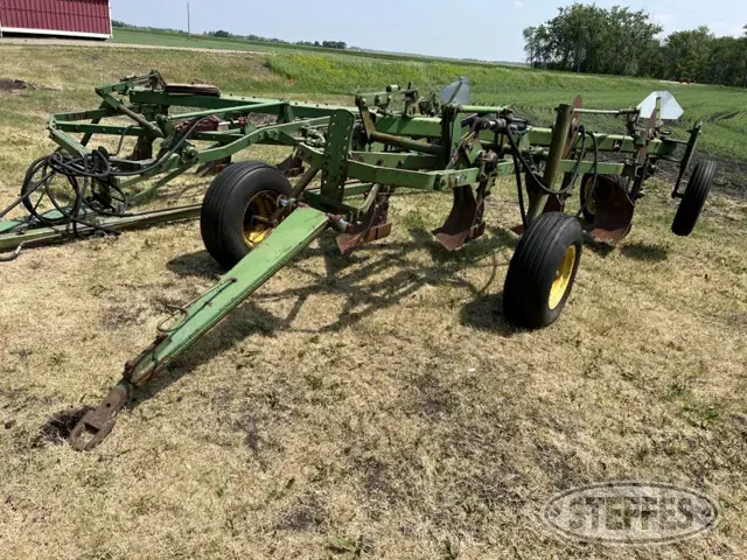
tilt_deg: -17.2
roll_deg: -7.3
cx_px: 374
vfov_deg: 53.1
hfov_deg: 67.3
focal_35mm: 26
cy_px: 280
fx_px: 561
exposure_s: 1/3571
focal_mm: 5.7
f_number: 1.5
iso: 50
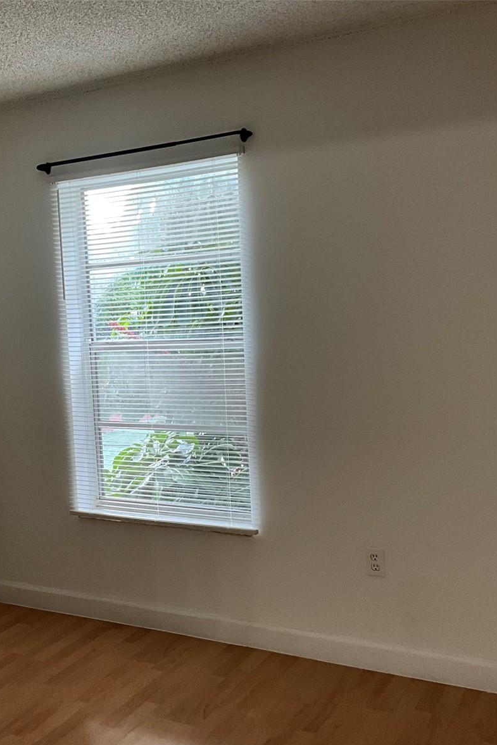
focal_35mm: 41
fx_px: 849
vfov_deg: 47.4
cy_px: 379
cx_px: 144
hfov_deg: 32.2
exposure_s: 1/64
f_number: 1.8
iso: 64
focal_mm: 3
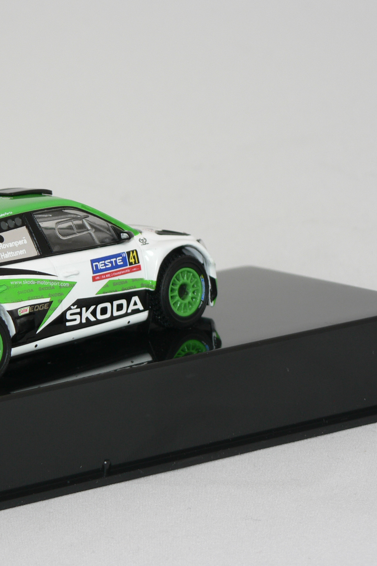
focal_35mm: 177
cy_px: 283
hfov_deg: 7.7
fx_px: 2779
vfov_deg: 11.6
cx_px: 28
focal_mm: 21.2
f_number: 3.2
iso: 80
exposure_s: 1/60
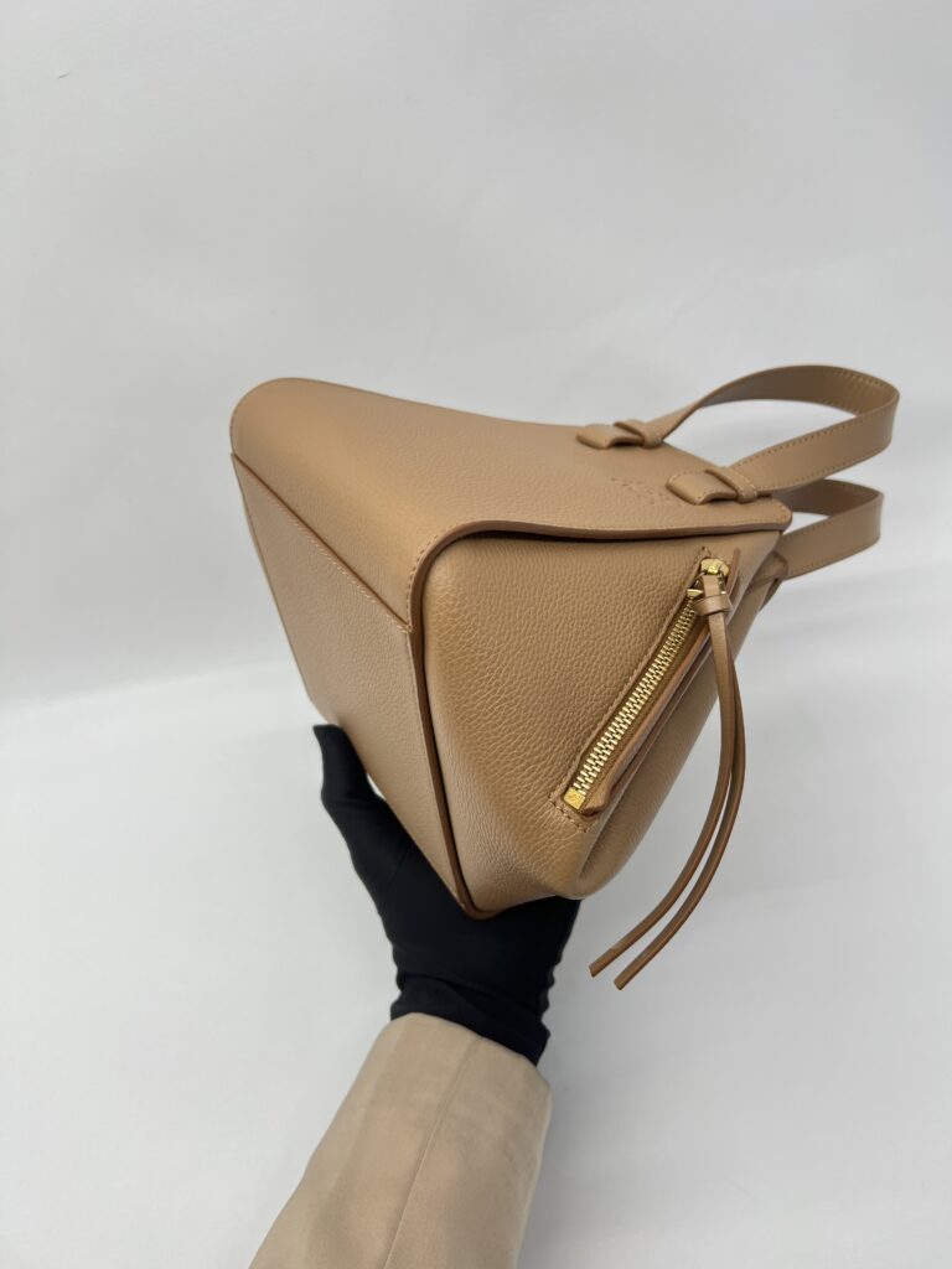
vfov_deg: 67.3
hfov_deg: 53.1
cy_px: 634
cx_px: 476
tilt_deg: -41.0
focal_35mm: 26
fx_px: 953
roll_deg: +14.9
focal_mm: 5.7
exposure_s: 1/102
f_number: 1.5
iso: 32
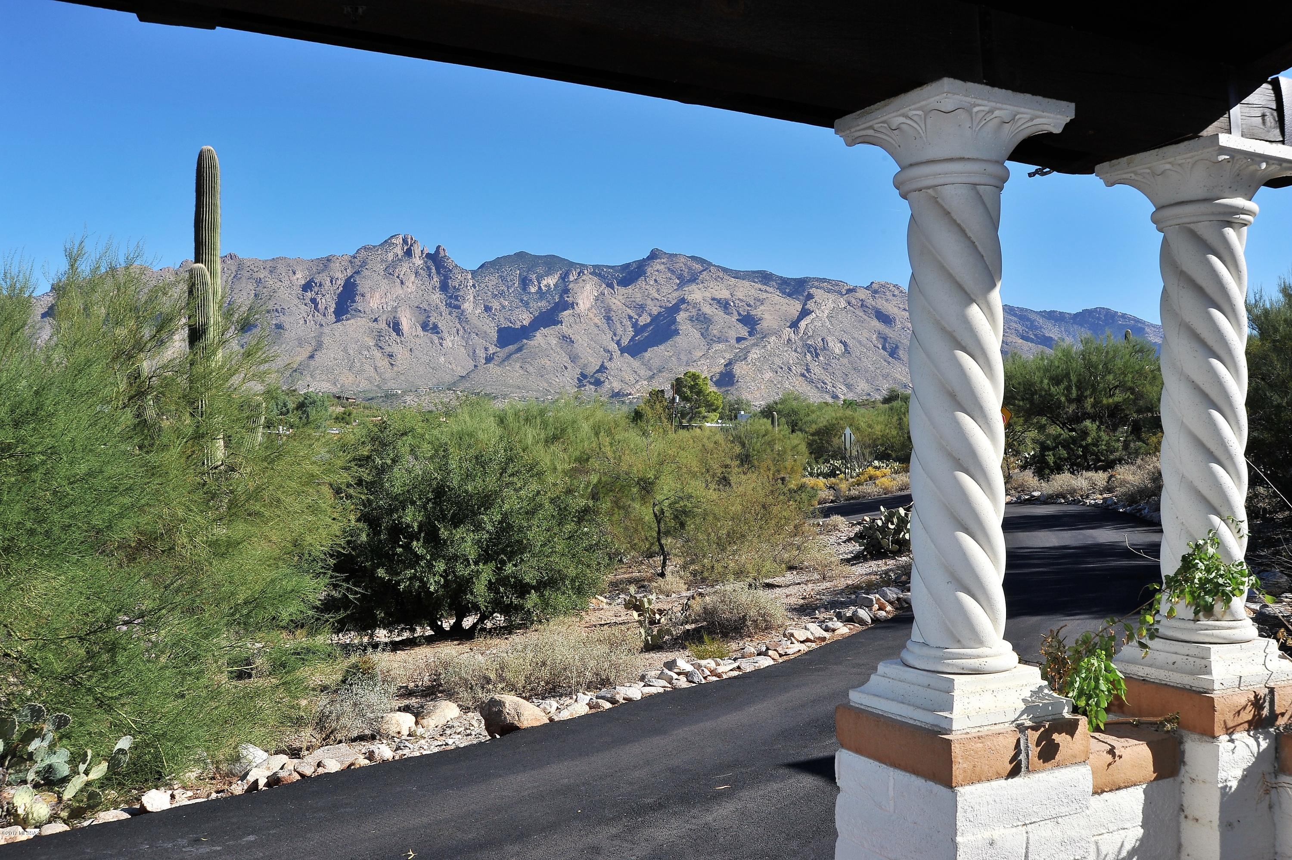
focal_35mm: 35
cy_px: 430
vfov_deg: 37.8
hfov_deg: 54.5
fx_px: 1255
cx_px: 646
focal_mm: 35
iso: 320
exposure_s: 1/320
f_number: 14
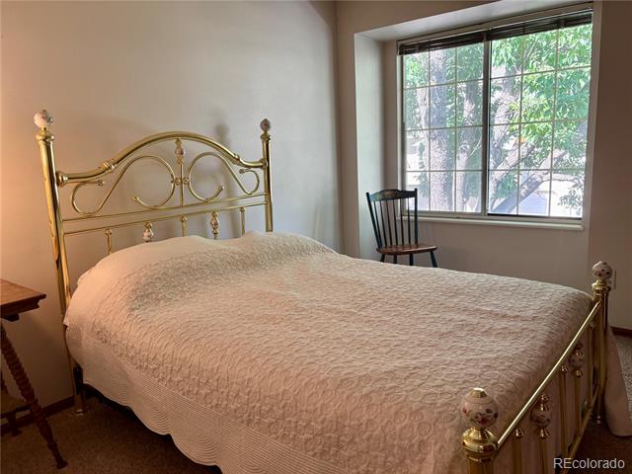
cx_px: 316
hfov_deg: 67.3
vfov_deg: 53.1
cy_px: 237
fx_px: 475
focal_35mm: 26
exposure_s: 1/120
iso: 100
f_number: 1.6
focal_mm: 5.96
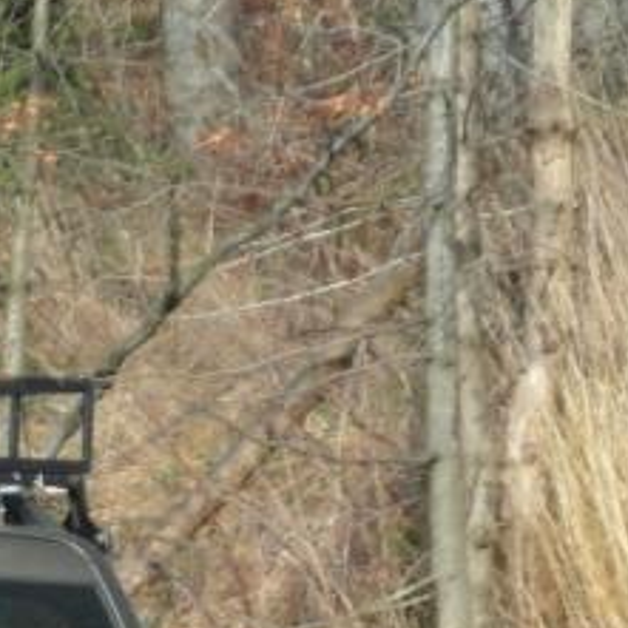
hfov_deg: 2.4
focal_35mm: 729
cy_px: 935
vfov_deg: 2.4
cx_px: -762
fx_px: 14963
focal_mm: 28.9
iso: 100
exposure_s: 1/180
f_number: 4.4
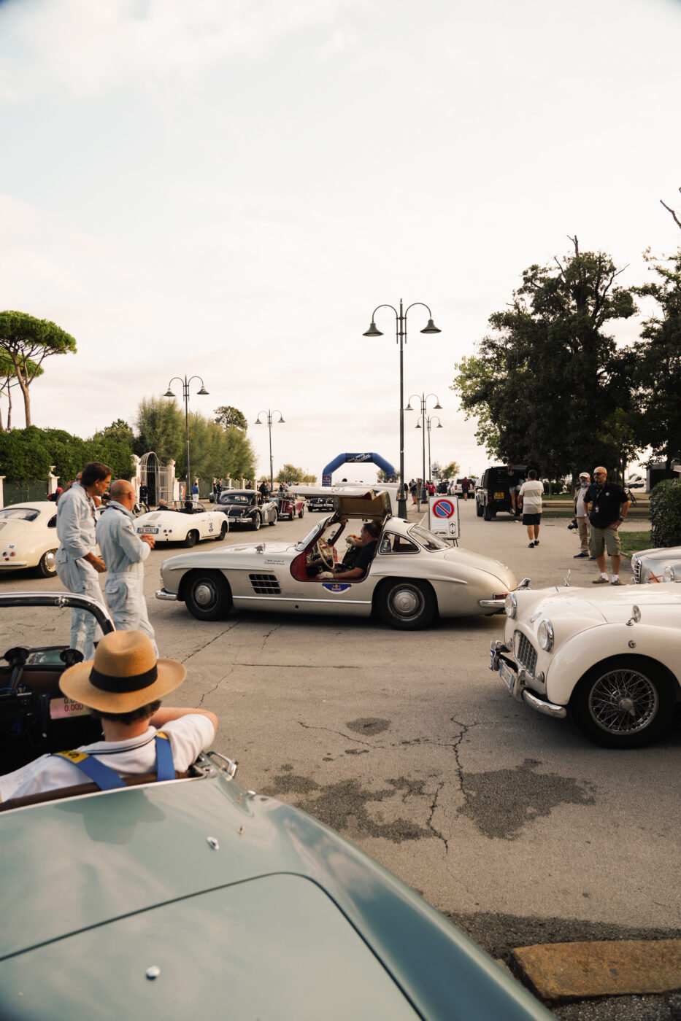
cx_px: 340
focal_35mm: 24
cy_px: 510
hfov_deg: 53.1
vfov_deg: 73.8
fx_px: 681
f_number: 4
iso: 100
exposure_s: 1/80
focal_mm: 24
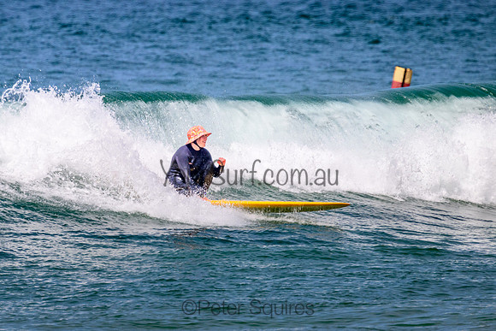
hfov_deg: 1.9
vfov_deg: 1.3
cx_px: 194
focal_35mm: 1090
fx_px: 15023
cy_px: 133
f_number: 11
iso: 900
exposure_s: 1/2000
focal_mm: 800
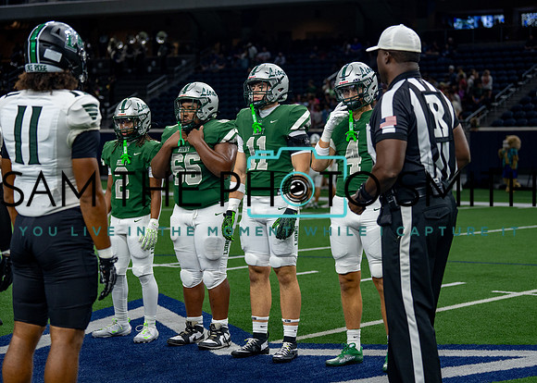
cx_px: 268
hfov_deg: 24.7
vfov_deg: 17.7
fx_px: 1229
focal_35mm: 81
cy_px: 183
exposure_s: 1/500
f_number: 2.8
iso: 1000
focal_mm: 70
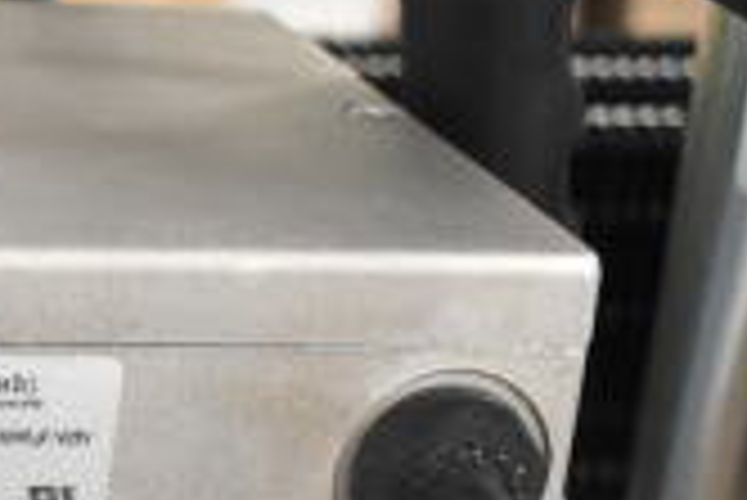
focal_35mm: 143
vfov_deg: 9.2
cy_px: 849
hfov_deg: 13.7
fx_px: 2970
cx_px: -279
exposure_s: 1/40
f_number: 4
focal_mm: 26
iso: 3600
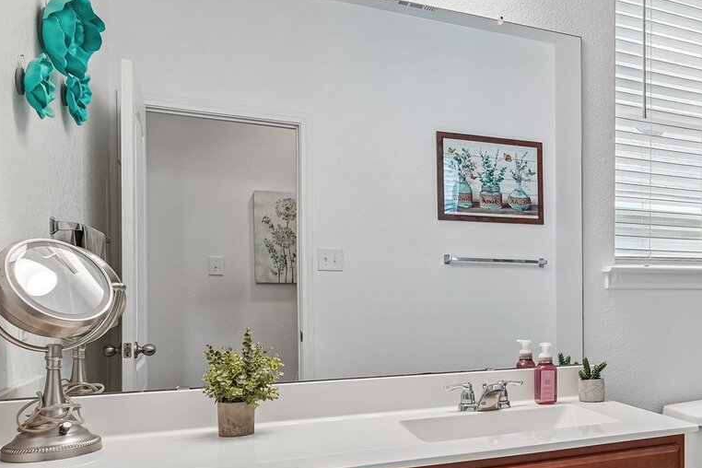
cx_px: 603
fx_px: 663
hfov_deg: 50.8
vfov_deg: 38.6
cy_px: 294
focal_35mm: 34
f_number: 8
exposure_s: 1/30
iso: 200
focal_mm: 16
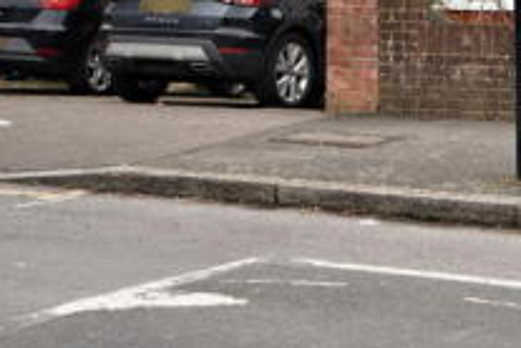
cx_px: 479
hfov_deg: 18.1
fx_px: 1606
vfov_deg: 11.7
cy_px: -195
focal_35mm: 111
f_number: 8
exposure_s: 1/400
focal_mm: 35
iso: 640
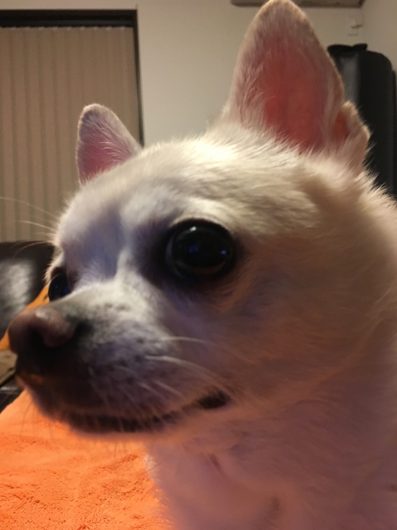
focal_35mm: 29
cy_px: 265
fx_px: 443
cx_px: 198
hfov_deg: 48.2
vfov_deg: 61.7
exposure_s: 1/24
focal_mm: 4.15
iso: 200
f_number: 2.2
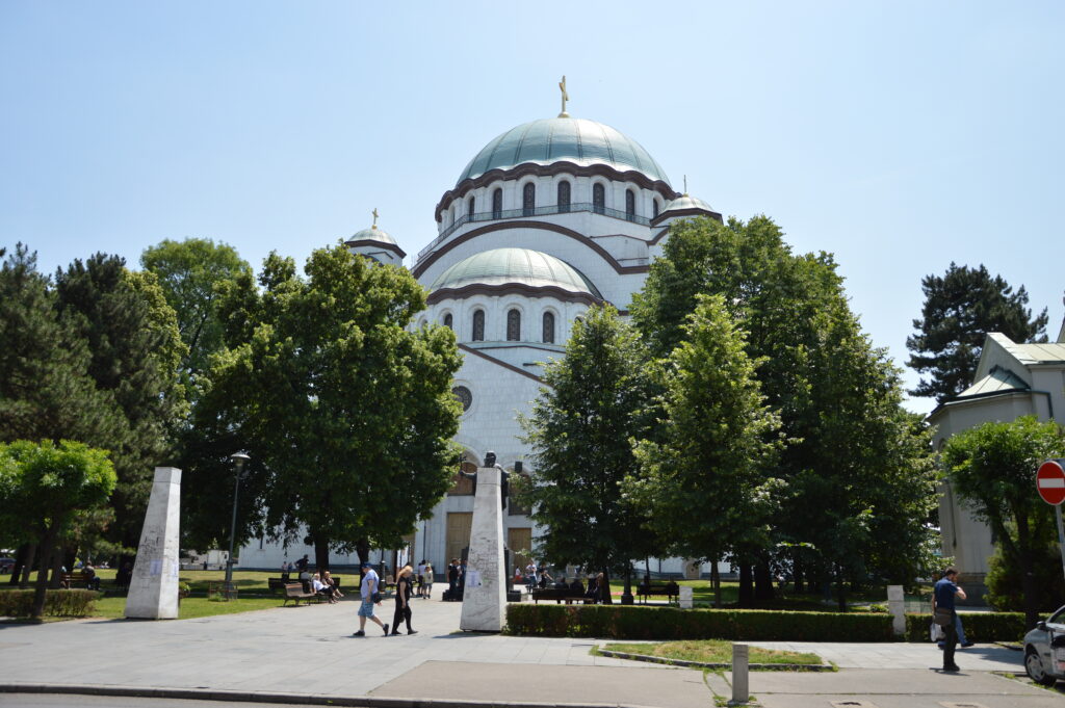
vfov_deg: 47.9
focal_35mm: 27
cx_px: 532
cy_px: 354
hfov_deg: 67.4
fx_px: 798
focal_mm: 18
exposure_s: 1/800
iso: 100
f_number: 3.5
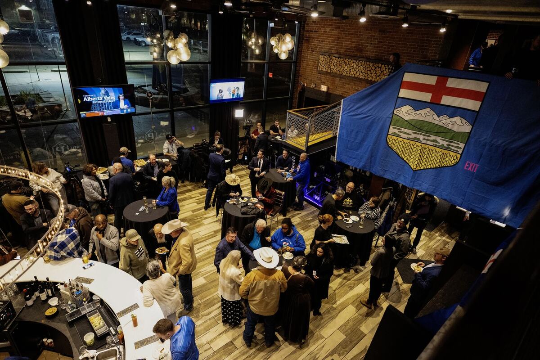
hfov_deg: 84.0
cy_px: 180
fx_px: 300
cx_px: 270
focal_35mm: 20
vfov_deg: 61.9
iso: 6400
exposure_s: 1/125
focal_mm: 20
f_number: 1.8
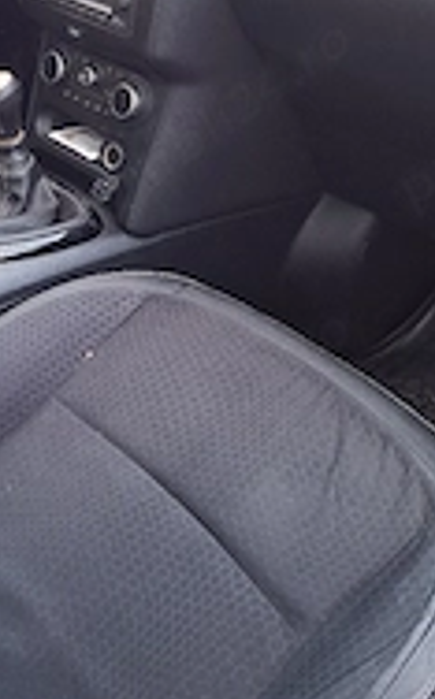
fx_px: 989
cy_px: 160
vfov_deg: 37.8
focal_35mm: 52
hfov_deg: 23.9
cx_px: 15
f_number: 1.8
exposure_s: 1/33
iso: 400
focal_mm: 5.54
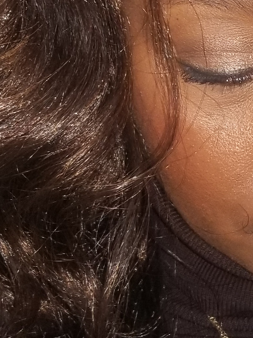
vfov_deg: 19.3
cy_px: 180
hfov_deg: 13.9
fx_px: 994
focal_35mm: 102
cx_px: 345
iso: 125
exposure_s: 1/60
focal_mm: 4.25
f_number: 1.7
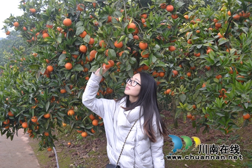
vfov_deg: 36.8
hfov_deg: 53.1
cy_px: 84
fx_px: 252
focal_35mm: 36
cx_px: 126
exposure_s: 1/125
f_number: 5.6
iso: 320
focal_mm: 24
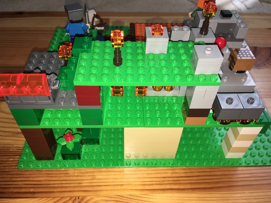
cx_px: 136
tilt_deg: -46.9
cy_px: 102
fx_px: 227
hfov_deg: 61.7
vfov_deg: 48.2
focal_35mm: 29
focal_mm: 4.15
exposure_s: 1/71
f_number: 2.2
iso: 25
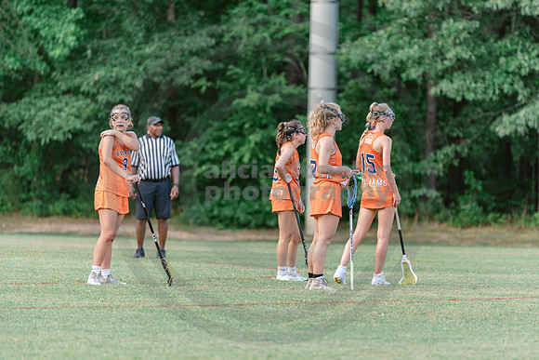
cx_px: 309
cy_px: 193
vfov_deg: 5.5
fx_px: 3720
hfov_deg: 8.3
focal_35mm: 248
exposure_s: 1/250
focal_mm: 200
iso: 250
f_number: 2.8
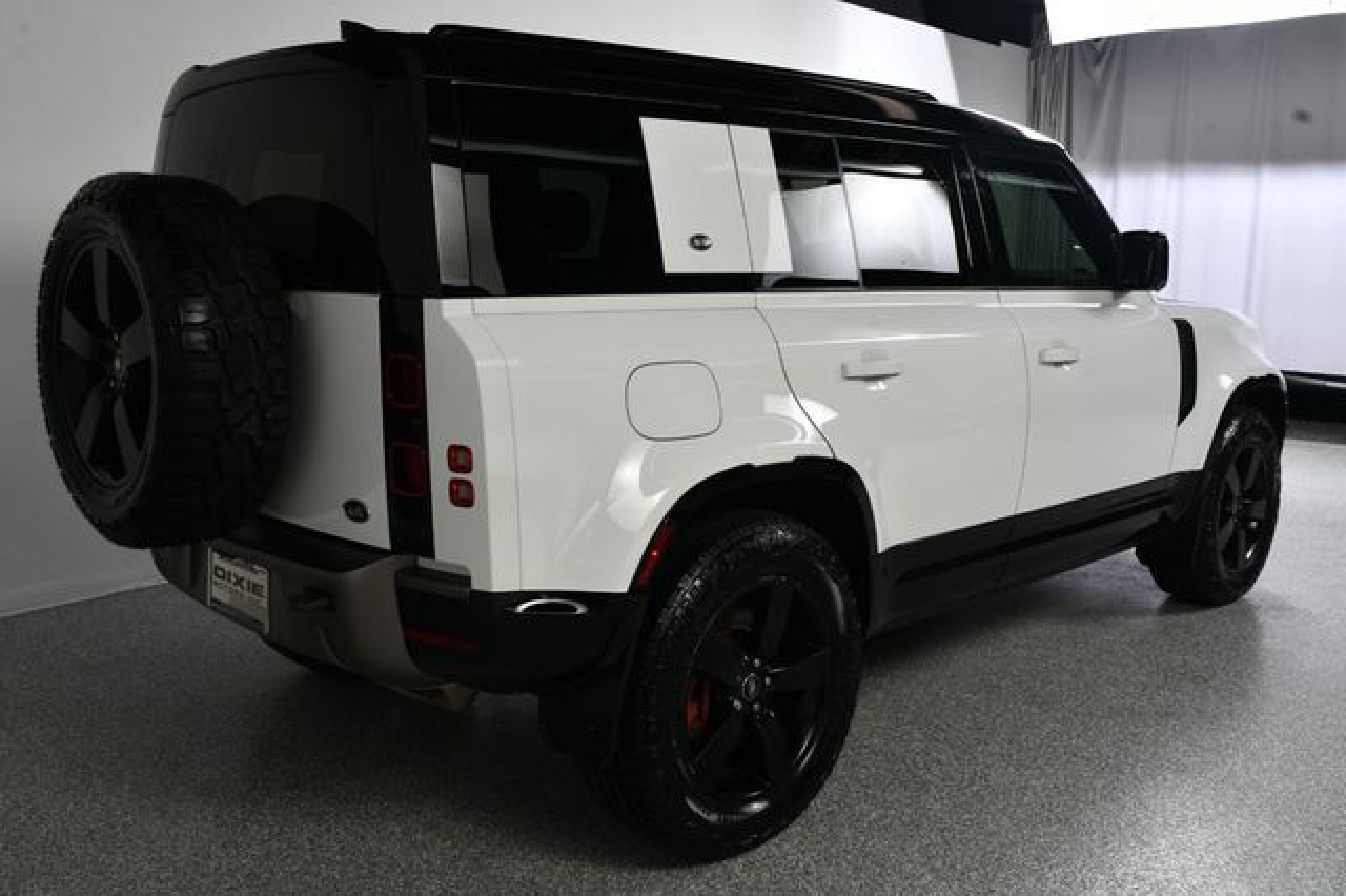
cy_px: 448
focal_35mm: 33
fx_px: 1233
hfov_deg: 57.2
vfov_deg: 39.9
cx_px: 673
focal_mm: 22
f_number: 13
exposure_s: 1/160
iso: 100
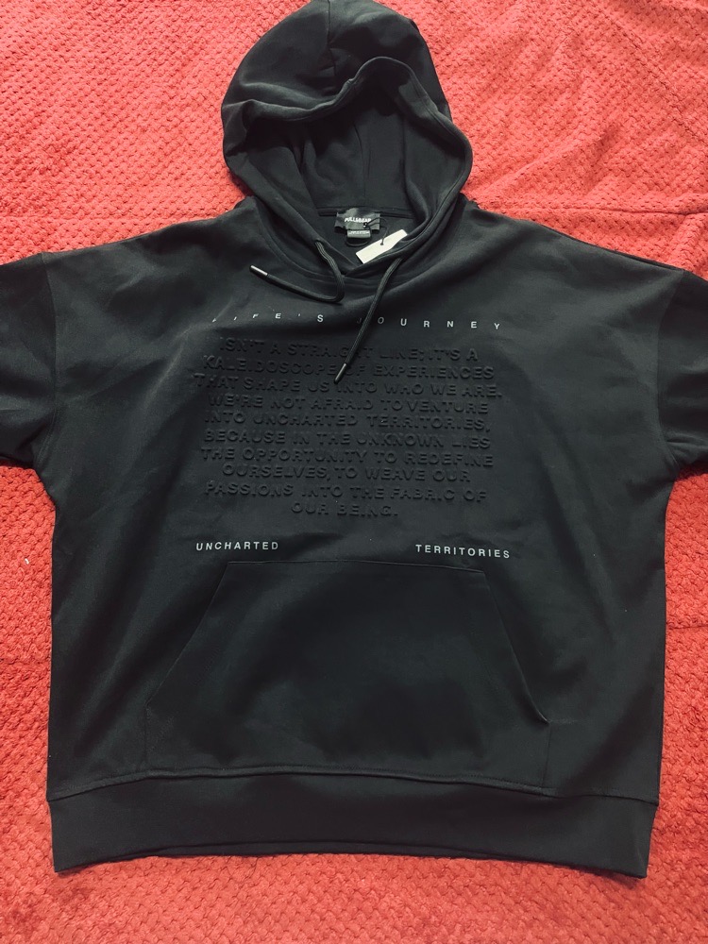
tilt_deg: -77.0
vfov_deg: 69.4
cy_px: 472
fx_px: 682
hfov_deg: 54.9
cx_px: 354
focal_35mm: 25
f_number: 1.6
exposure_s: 1/30
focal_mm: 5.1
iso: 800
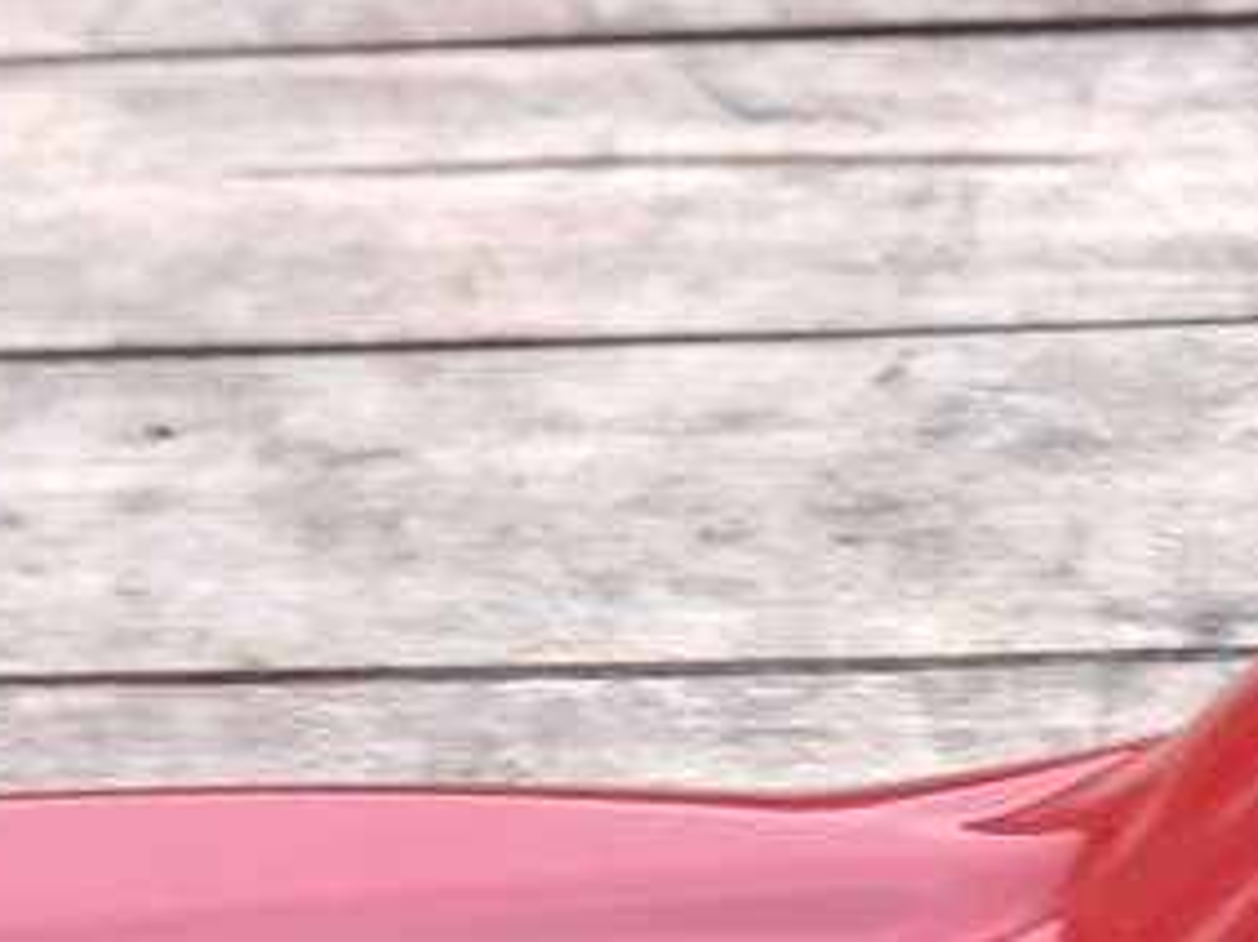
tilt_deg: -38.9
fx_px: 6829
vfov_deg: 7.8
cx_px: 1502
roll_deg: +9.2
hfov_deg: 10.4
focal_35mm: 188
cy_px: 1377
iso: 16
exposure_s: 1/122
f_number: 2.4
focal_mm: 6
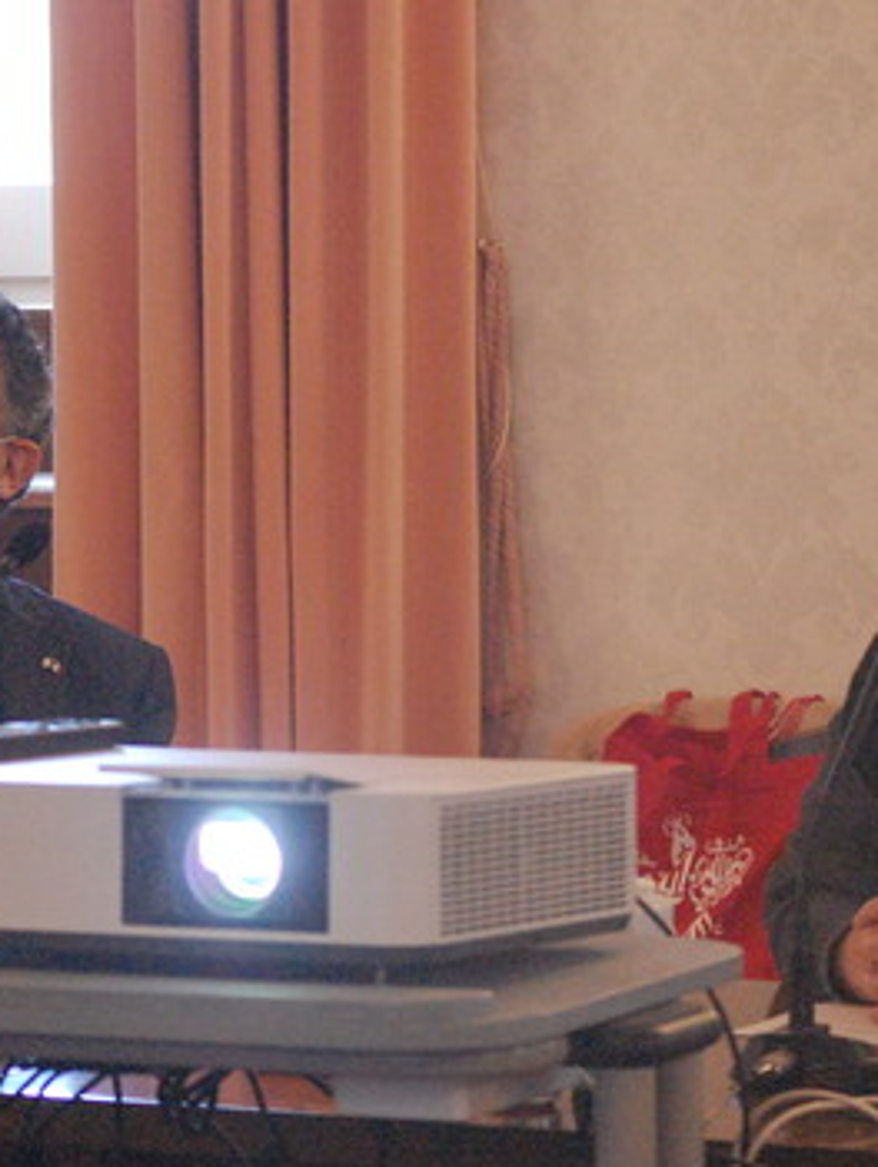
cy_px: 665
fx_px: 5633
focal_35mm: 167
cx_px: 353
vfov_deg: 11.8
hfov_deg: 8.9
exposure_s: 1/100
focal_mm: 65
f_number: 4.2
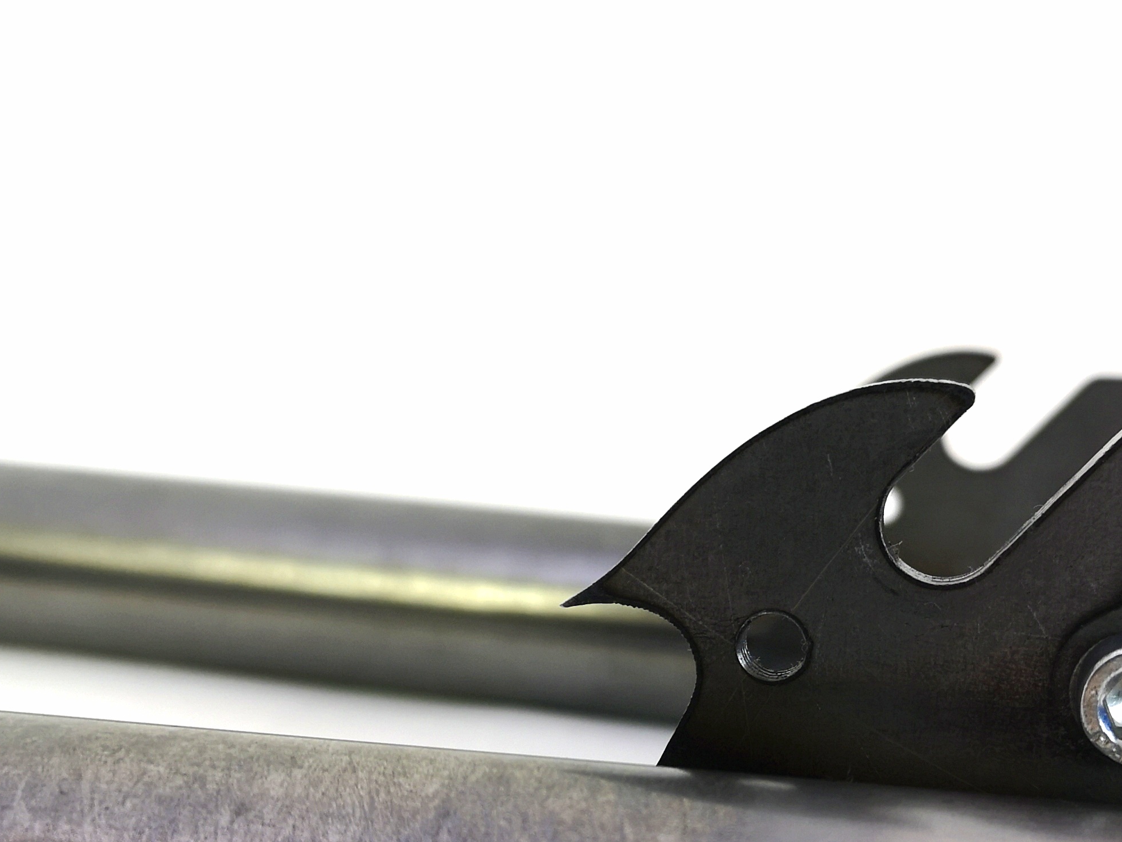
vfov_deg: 28.6
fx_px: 1620
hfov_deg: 37.8
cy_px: 643
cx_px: 748
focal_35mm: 50
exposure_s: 1/120
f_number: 1.8
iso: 80
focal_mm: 5.58
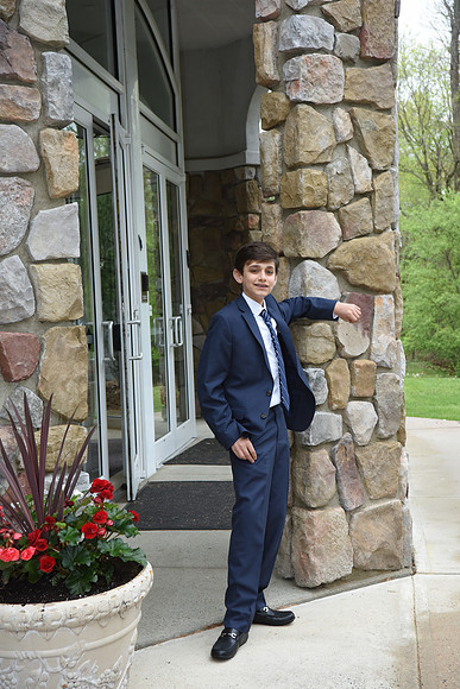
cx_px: 230
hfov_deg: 24.6
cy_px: 344
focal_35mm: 55
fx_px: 1053
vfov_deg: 36.2
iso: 1000
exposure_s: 1/125
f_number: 8
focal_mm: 55
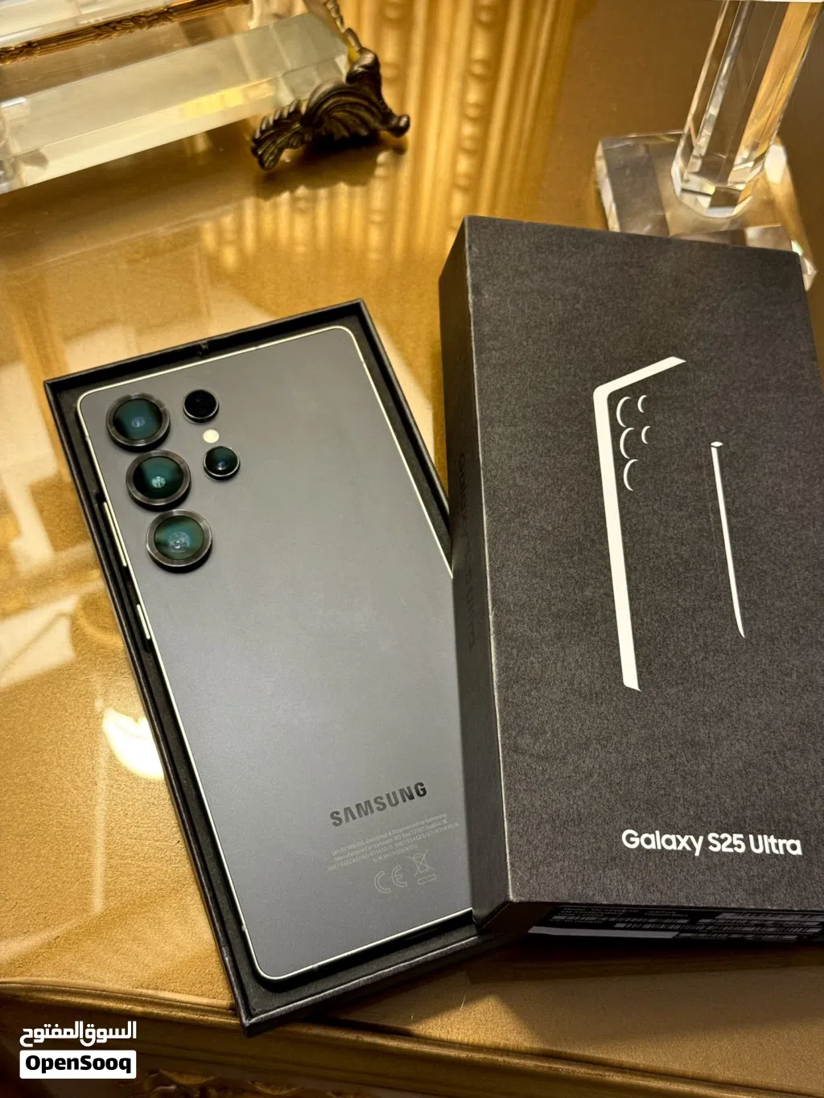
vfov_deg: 39.7
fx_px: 1523
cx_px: 412
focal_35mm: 48
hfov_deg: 30.3
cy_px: 549
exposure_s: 1/50
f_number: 1.78
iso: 100
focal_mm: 6.76
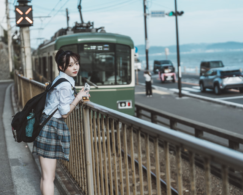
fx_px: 511
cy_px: 97
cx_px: 122
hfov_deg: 26.8
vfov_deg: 21.6
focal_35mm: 71
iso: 80
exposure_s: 1/2000
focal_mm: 62
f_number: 2.5
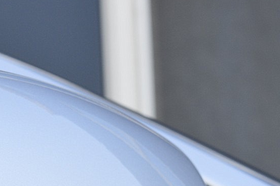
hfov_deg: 9.6
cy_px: 259
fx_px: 1647
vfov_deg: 6.4
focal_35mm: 212
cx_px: -39
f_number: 9
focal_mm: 48
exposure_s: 1/100
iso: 400
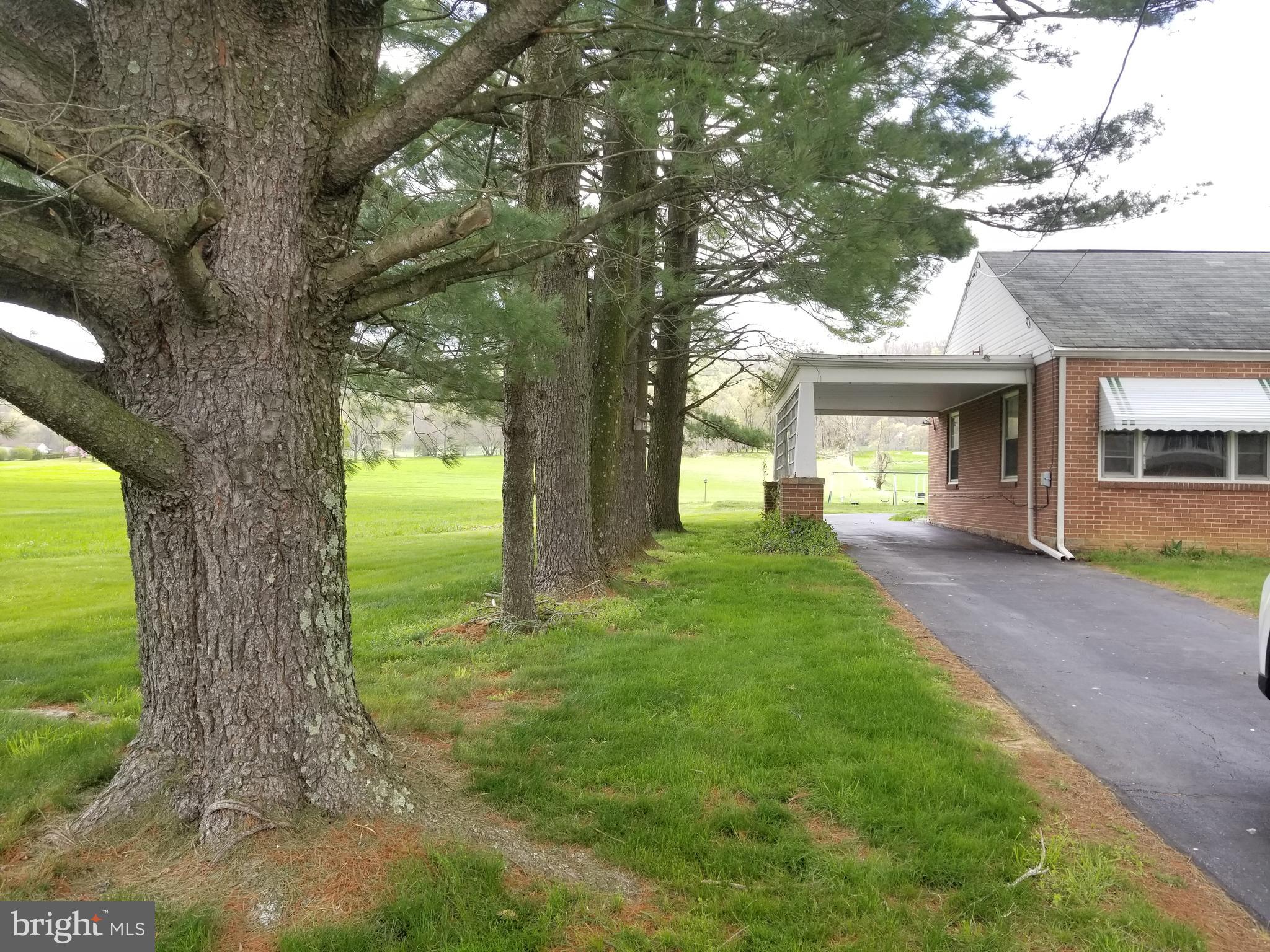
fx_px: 954
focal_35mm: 26
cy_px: 476
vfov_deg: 53.1
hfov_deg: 67.3
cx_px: 635
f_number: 1.7
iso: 50
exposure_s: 1/388
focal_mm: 4.3
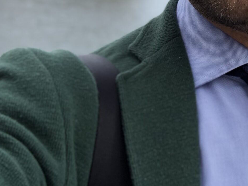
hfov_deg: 21.5
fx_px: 623
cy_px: -50
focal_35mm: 87
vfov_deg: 16.2
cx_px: 263
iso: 20
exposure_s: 1/147
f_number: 2.2
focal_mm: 2.87
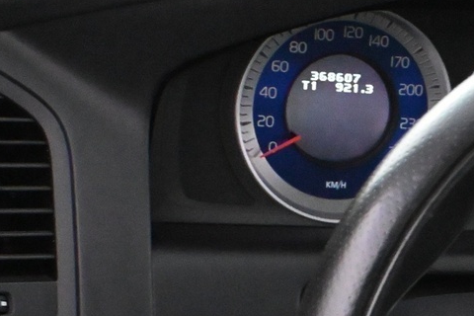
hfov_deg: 13.3
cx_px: 684
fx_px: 1931
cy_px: 426
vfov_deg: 9.2
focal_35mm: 147
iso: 9000
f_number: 4.8
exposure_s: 1/60
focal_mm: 29
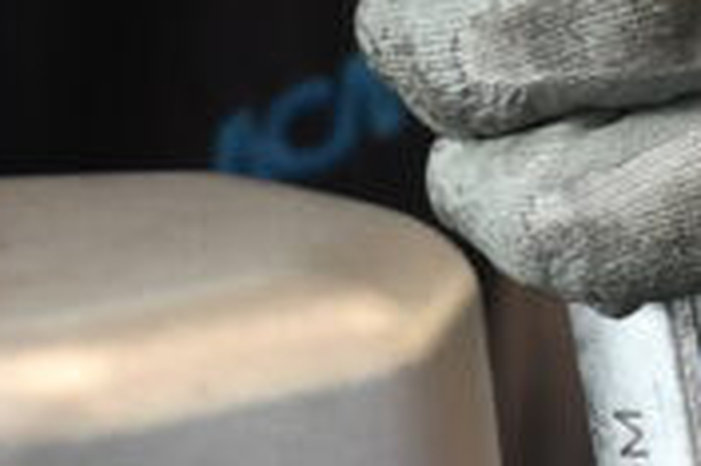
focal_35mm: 429
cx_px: 1195
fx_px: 8346
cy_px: 1454
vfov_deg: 3.1
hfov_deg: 4.8
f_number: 3.5
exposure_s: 1/30
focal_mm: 42
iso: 400
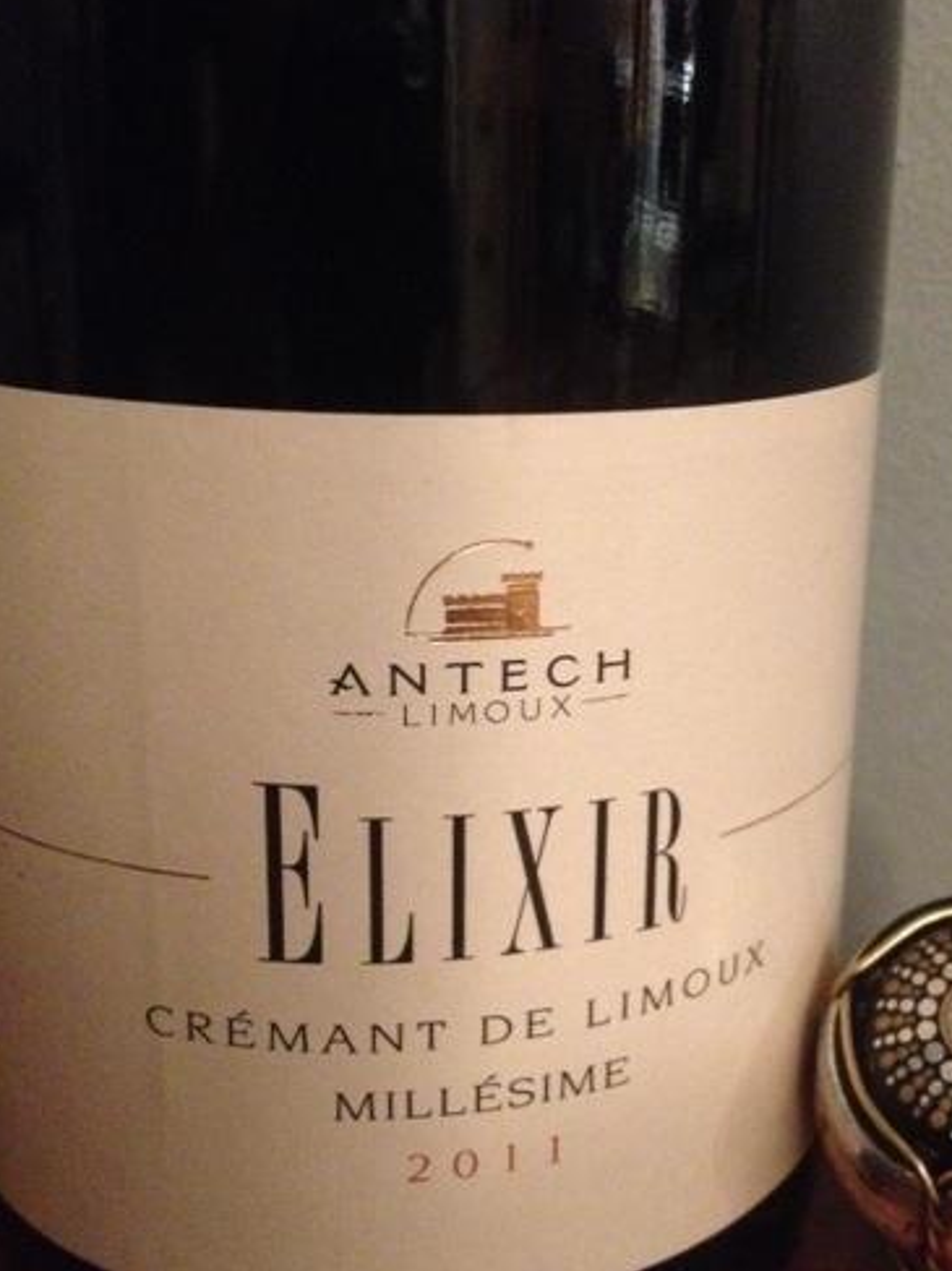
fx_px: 1688
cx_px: 605
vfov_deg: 41.2
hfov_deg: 31.3
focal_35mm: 46
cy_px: 647
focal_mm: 4.28
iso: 800
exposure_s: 1/15
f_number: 2.4
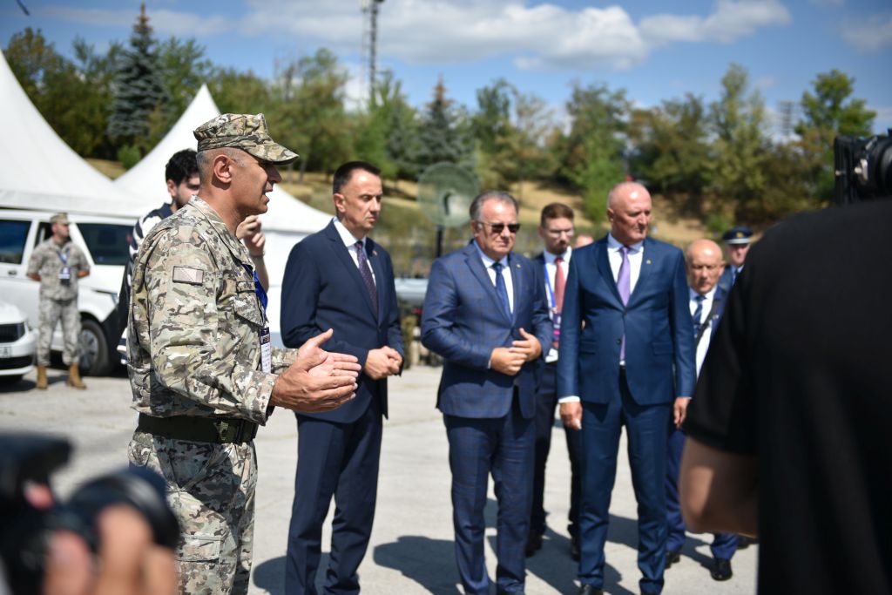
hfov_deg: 41.1
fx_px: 1189
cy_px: 298
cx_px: 446
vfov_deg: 28.1
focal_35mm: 48
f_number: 2.8
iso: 80
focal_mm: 48
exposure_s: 1/1600
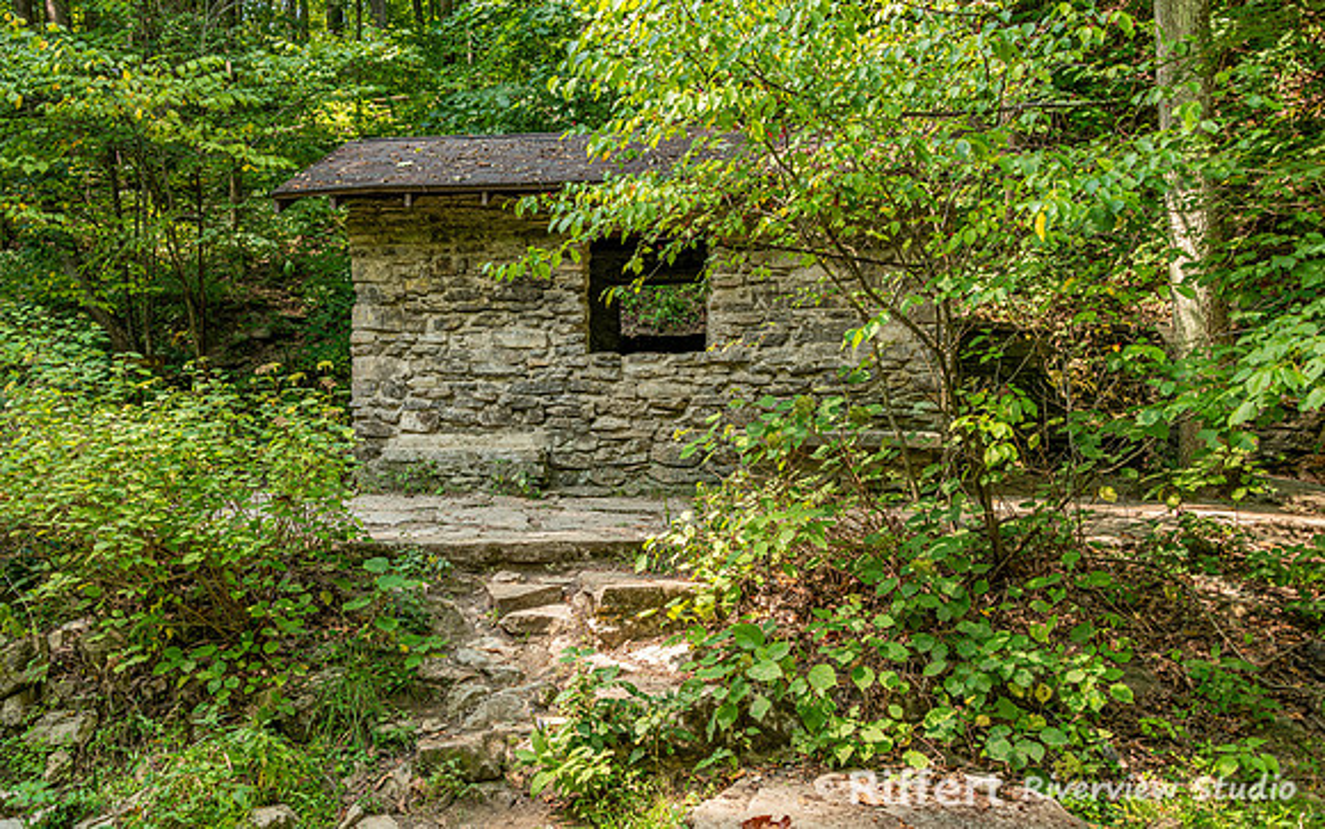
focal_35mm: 32
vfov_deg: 39.3
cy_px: 495
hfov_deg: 59.4
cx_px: 581
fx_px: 1157
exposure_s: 1/125
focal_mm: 28
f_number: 5
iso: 160
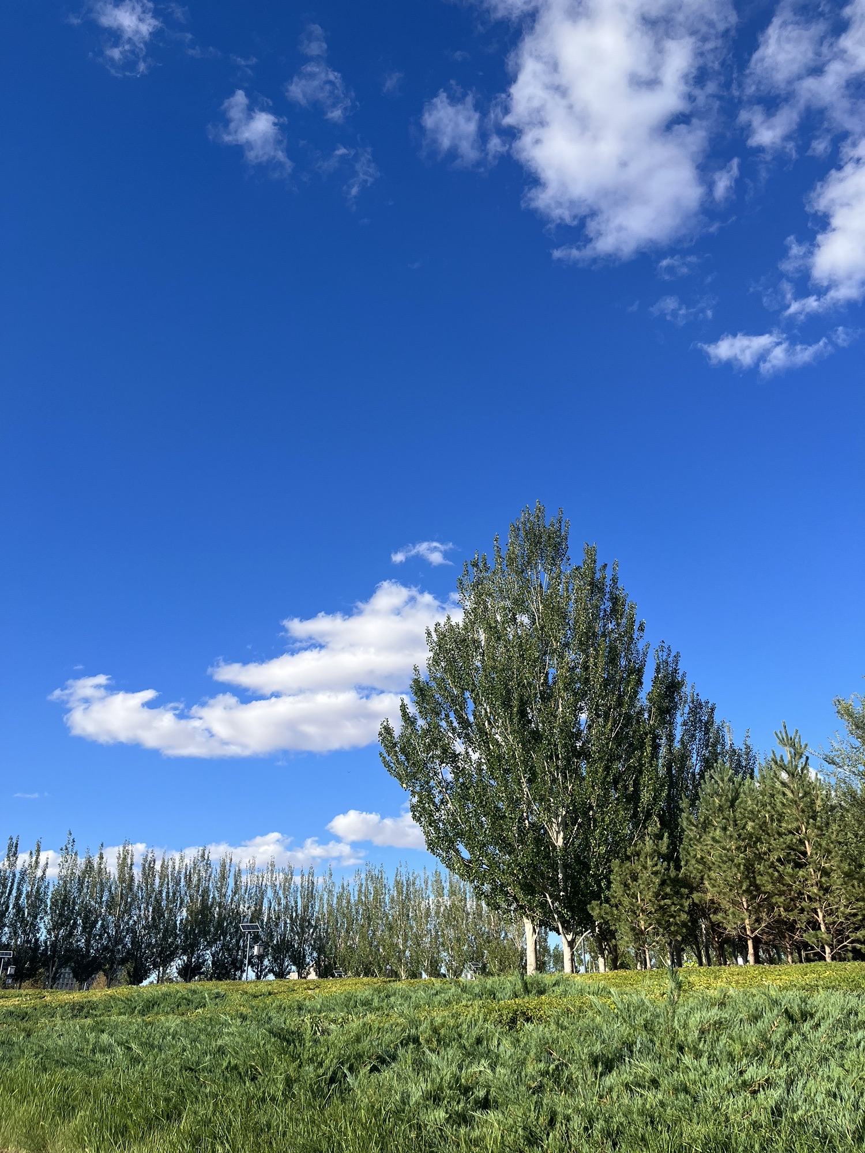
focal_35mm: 26
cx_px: 432
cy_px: 576
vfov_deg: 67.3
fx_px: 866
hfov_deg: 53.1
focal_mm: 5.1
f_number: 1.6
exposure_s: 1/2825
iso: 50
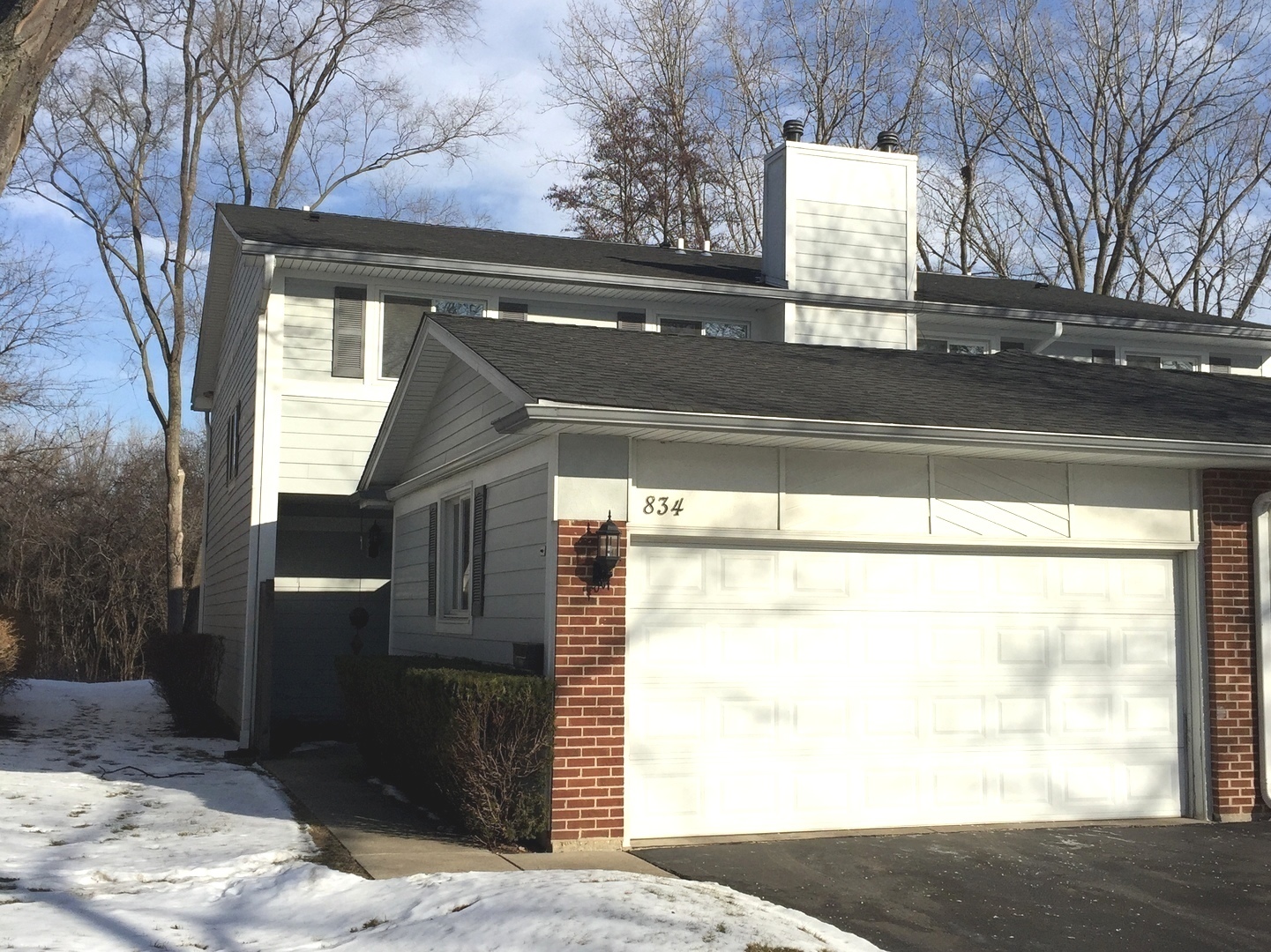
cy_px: 476
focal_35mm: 39
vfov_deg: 36.8
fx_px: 1432
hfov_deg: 47.9
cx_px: 636
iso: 32
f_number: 2.2
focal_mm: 4.15
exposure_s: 1/3968
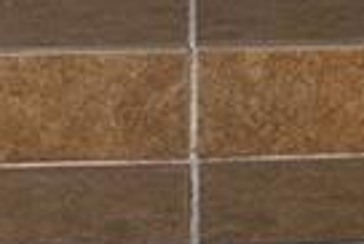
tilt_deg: -7.8
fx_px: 2227
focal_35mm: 220
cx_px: 281
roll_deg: -0.8
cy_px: -324
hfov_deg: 9.3
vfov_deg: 6.0
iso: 80
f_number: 1.78
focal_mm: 6.86
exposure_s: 1/564
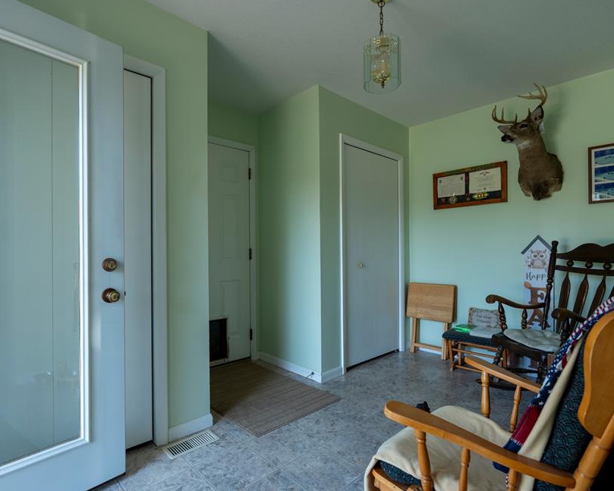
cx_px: 290
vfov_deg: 70.8
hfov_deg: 83.2
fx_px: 345
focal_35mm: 19
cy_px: 252
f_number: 6.3
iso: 250
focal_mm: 16
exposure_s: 1/30
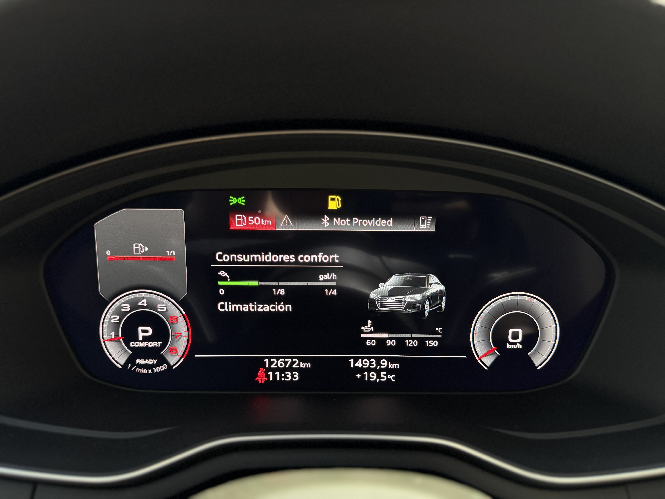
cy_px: 250
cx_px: 332
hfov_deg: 71.6
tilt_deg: -14.2
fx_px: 461
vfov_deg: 56.8
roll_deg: -1.2
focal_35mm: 24
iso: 200
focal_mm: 6.76
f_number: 1.78
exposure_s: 1/109
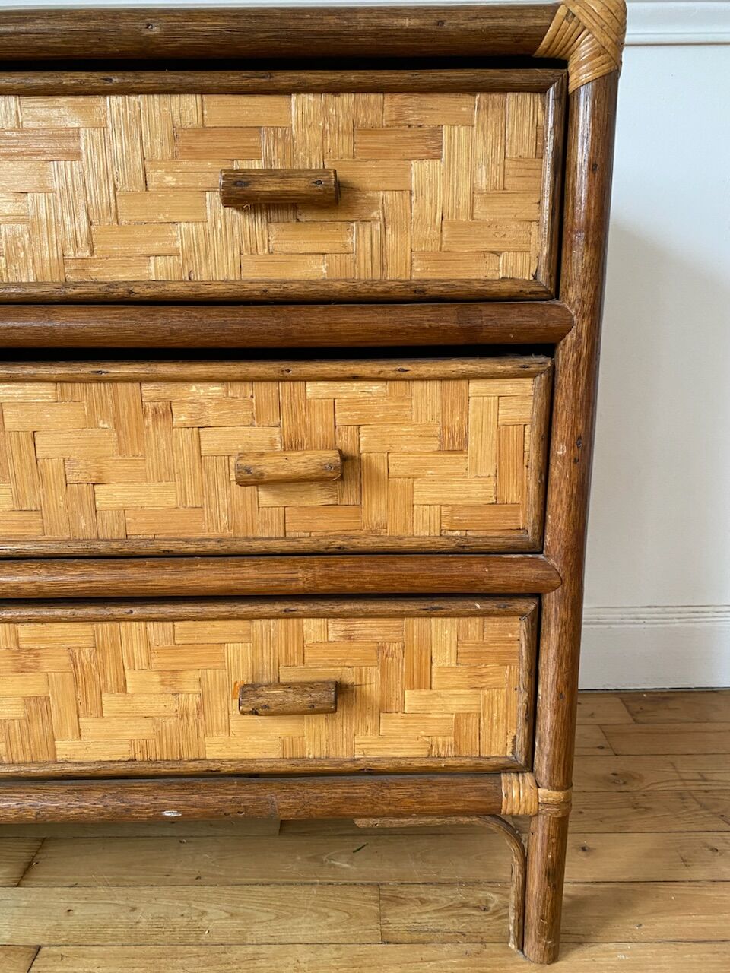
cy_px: 486
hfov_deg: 53.1
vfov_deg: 67.3
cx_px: 365
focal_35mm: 26
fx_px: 731
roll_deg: +1.7
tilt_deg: -11.6
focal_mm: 4.25
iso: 320
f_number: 1.8
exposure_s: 1/60
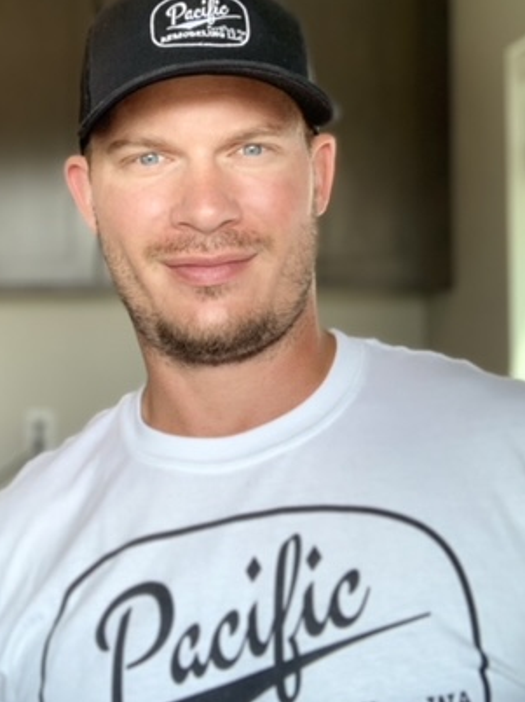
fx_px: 1032
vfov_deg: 37.2
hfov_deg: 28.2
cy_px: 241
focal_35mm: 51
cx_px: 152
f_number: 2.2
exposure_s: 1/100
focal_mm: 2.87
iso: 64
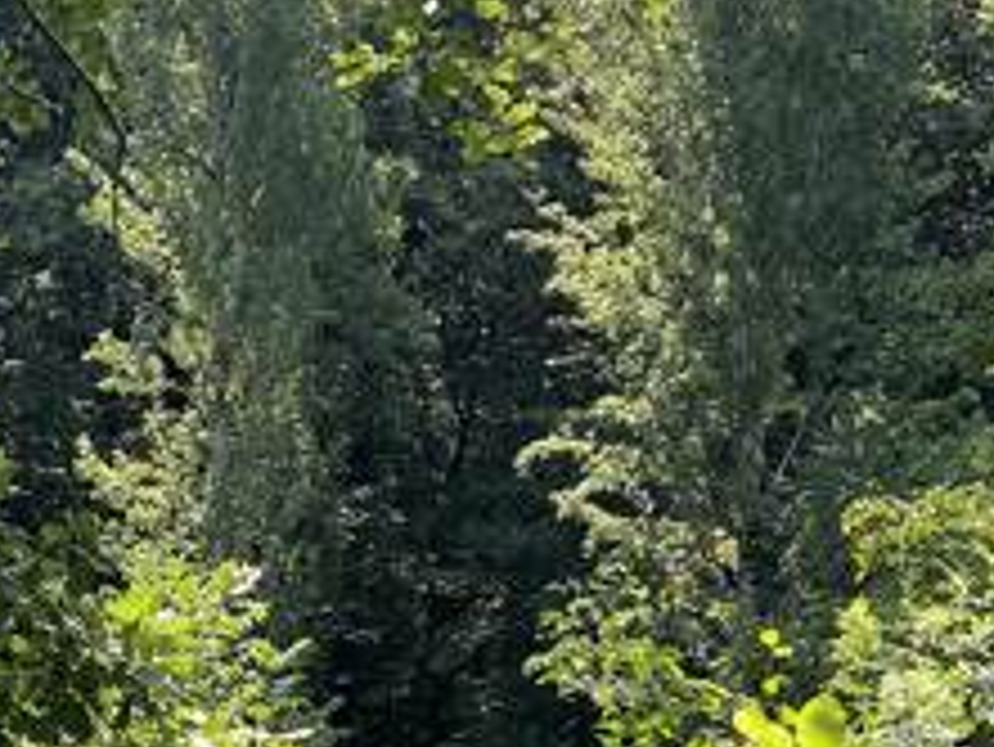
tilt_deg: -1.6
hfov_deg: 20.2
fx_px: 2701
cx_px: 13
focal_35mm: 94
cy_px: 450
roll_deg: -0.3
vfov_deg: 15.7
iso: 50
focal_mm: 5.7
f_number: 1.5
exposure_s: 1/991
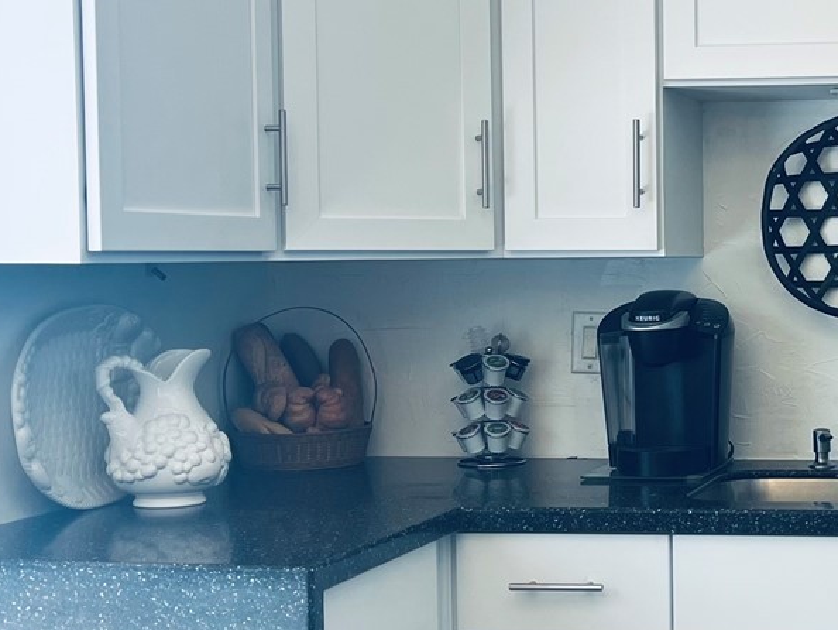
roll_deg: +0.5
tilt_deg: -3.0
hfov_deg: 26.3
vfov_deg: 21.0
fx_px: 1695
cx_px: 838
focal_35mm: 70
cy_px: 316
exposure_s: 1/120
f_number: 1.6
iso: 40
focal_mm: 5.1
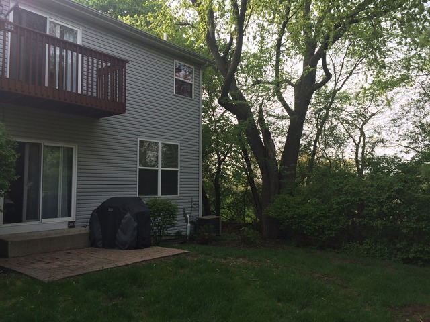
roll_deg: +1.8
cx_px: 215
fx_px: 360
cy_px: 161
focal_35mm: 29
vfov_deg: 48.2
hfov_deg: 61.7
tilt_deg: +2.1
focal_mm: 4.15
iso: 32
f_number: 2.2
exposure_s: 1/595
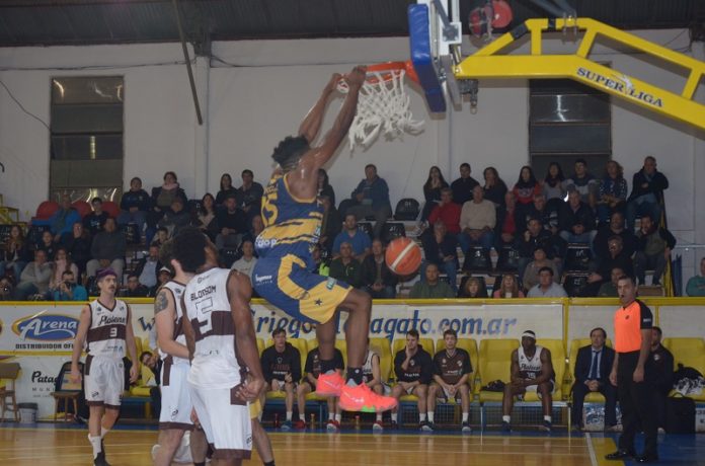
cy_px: 233
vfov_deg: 20.0
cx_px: 352
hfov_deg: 29.9
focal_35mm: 68
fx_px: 1318
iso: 1250
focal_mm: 45
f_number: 4.8
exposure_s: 1/160
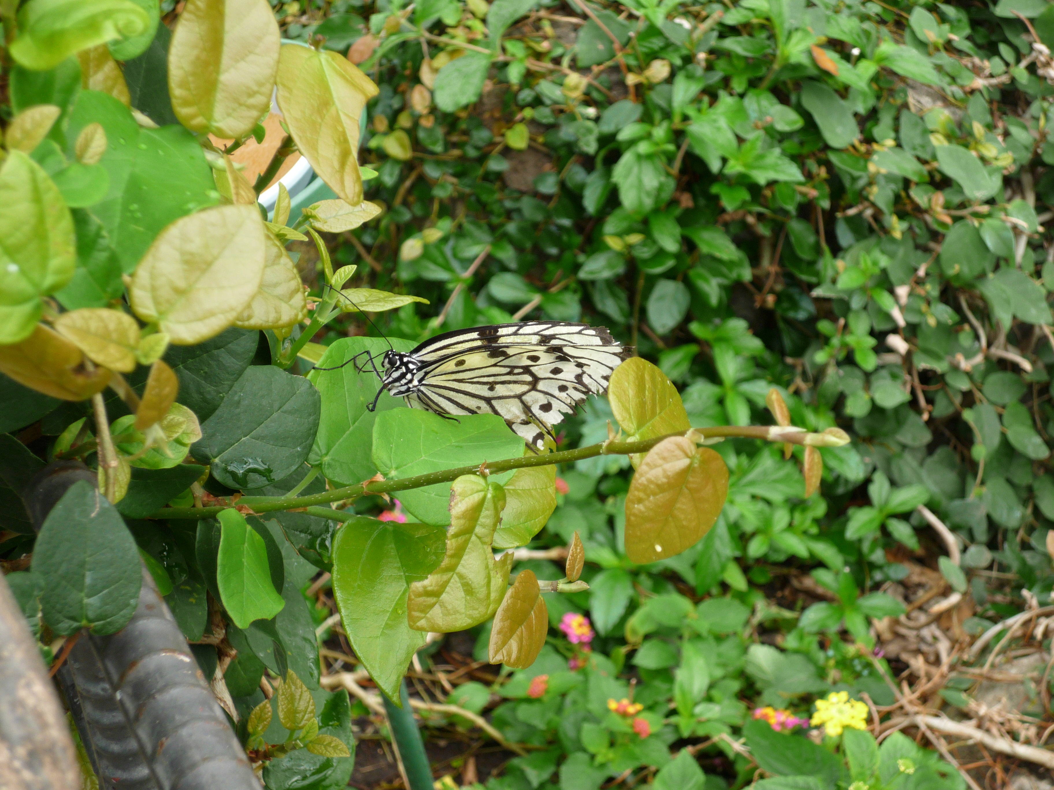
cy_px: 395
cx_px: 527
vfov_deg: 21.0
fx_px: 2131
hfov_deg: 27.8
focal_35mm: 70
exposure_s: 1/60
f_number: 4.9
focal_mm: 12.2
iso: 100
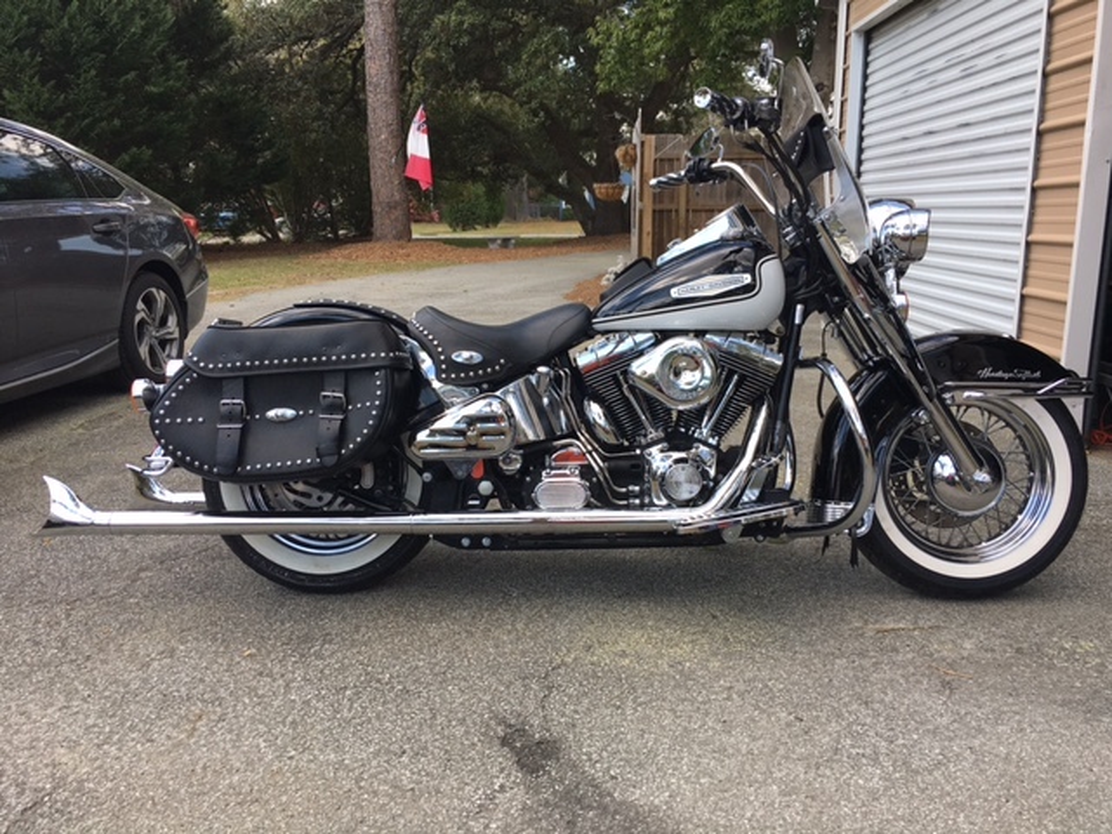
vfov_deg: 48.2
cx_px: 556
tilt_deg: -11.2
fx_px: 932
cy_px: 417
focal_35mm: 29
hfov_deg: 61.7
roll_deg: -0.2
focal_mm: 4.15
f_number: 2.2
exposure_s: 1/313
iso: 25
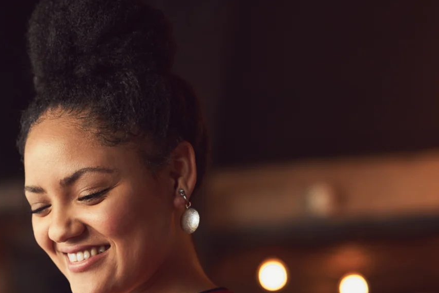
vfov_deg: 13.9
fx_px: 1195
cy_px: 245
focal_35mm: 98
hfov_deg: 20.7
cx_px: 132
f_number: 1.8
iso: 320
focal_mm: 50
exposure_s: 1/200
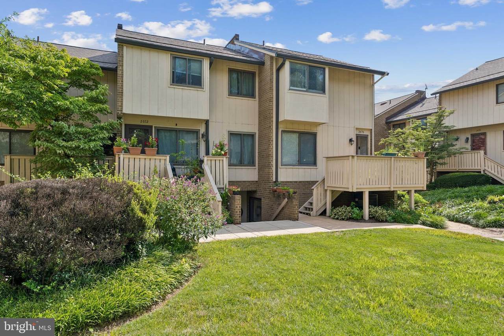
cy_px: 168
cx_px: 252
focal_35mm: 22
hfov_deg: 79.4
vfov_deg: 57.9
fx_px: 304
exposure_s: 1/30
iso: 100
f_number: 10
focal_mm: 21.7
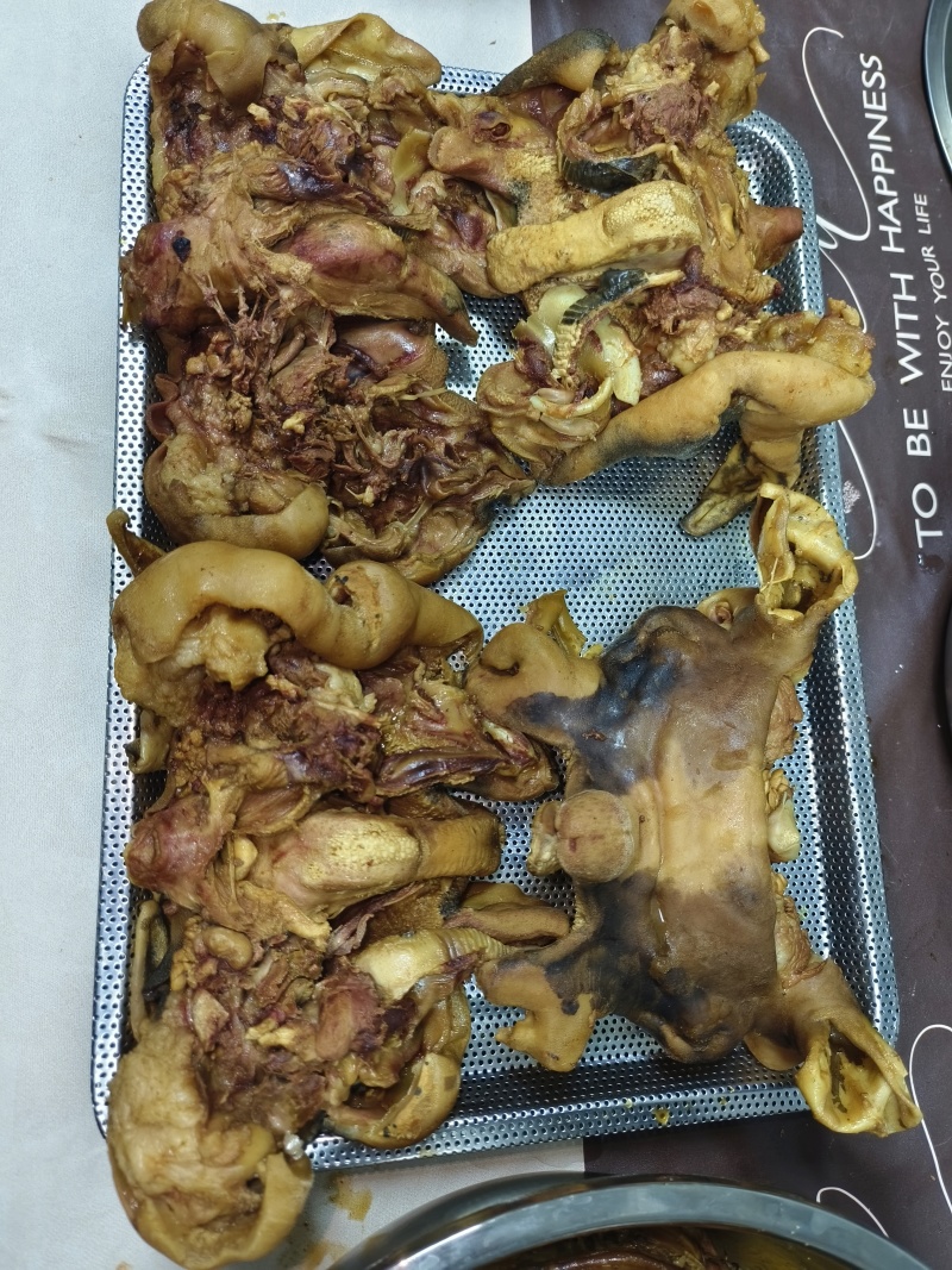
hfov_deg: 58.9
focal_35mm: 23
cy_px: 635
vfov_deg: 73.9
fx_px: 844
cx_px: 476
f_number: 1.75
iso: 528
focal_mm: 5.5
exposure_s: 1/50.5
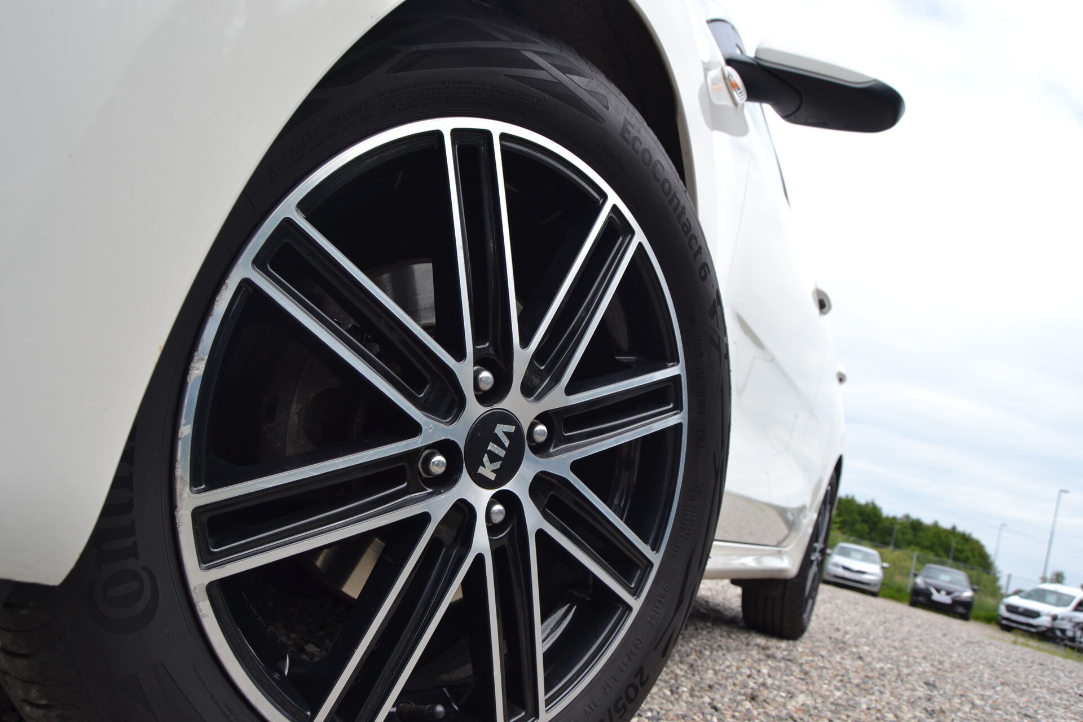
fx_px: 812
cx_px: 542
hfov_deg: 67.4
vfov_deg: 47.9
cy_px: 361
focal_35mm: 27
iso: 100
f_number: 8
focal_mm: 18
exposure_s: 1/250
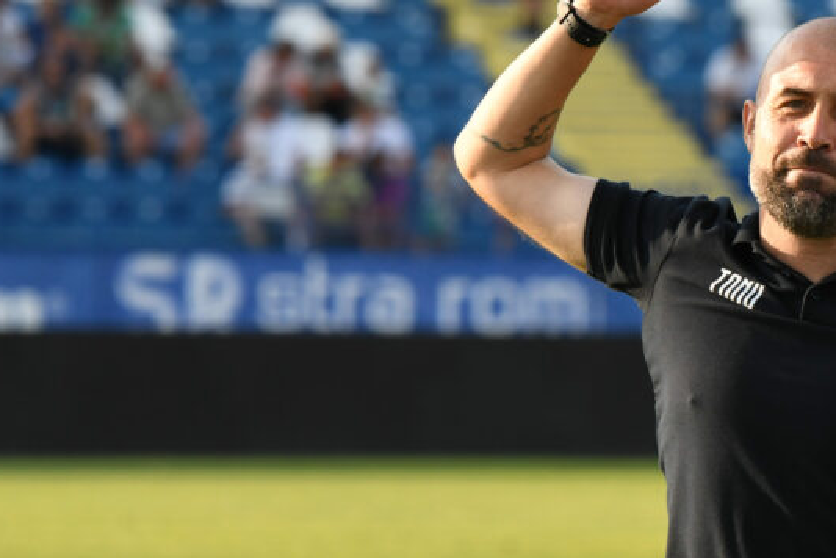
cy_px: 267
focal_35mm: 524
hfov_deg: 3.9
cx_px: 823
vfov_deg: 2.6
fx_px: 12167
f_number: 5.6
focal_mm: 200
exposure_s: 1/1250
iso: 800
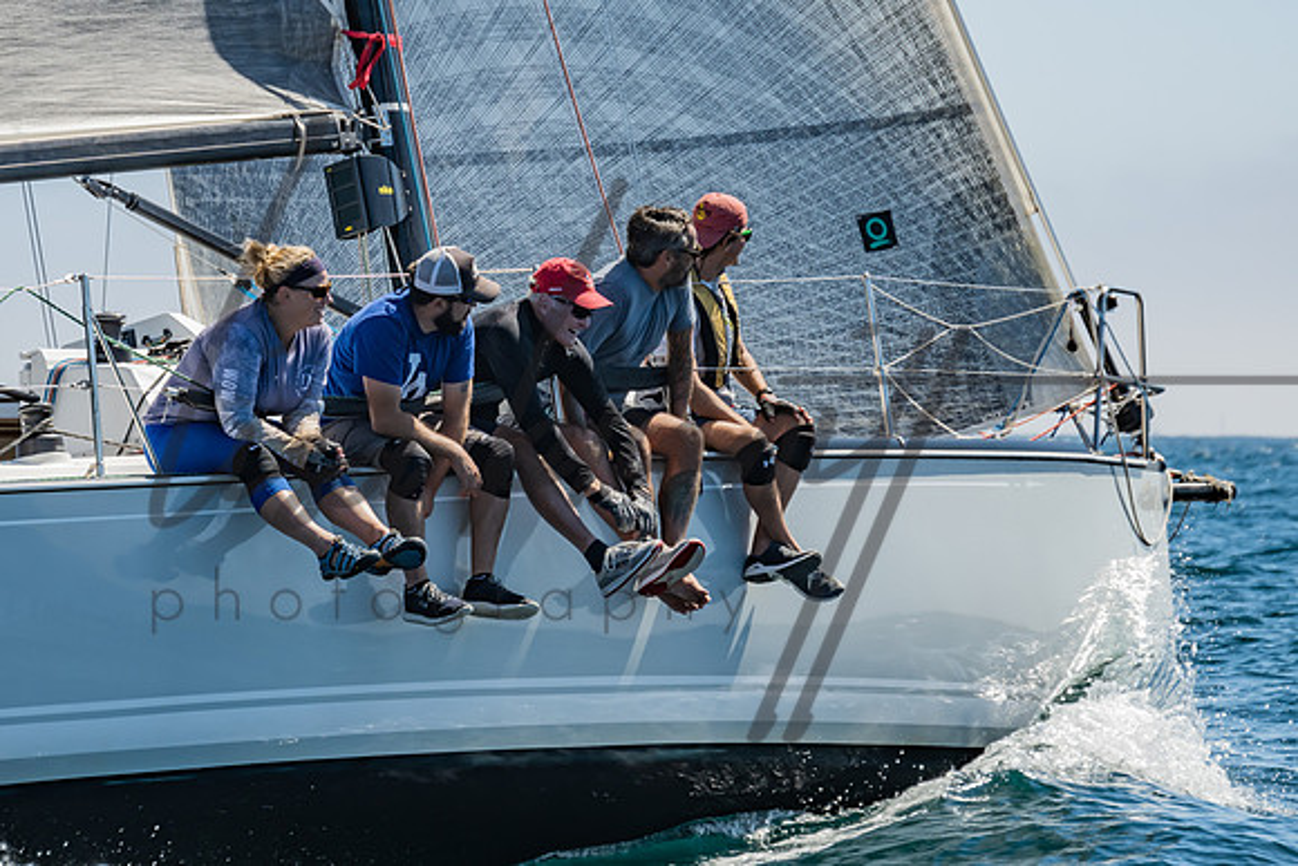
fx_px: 8086
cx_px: 430
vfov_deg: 6.1
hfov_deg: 9.2
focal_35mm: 224
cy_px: 306
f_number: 6.3
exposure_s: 1/500
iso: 160
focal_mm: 135
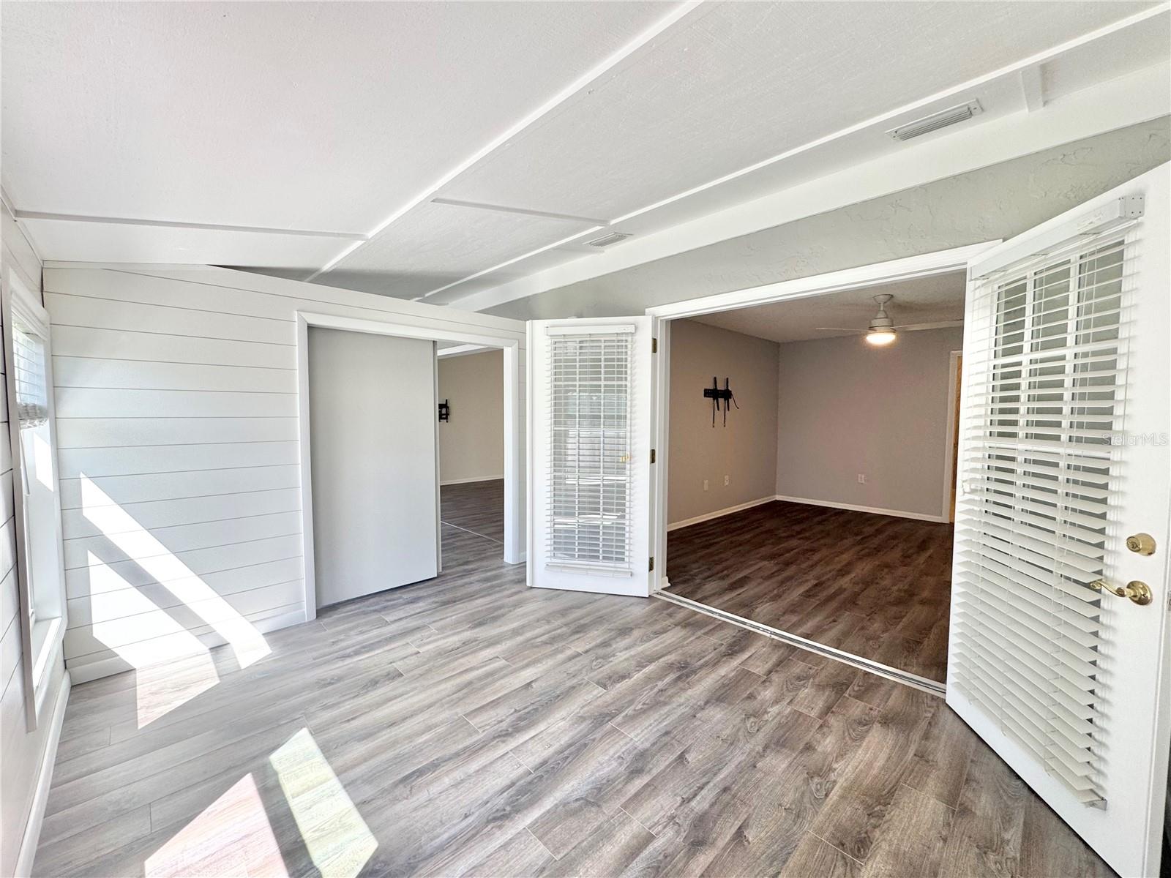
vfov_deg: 85.7
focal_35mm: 14
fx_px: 474
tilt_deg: -3.3
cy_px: 439
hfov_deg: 102.1
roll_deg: -0.3
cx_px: 586
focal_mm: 2.22
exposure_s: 1/120
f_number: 2.2
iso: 100
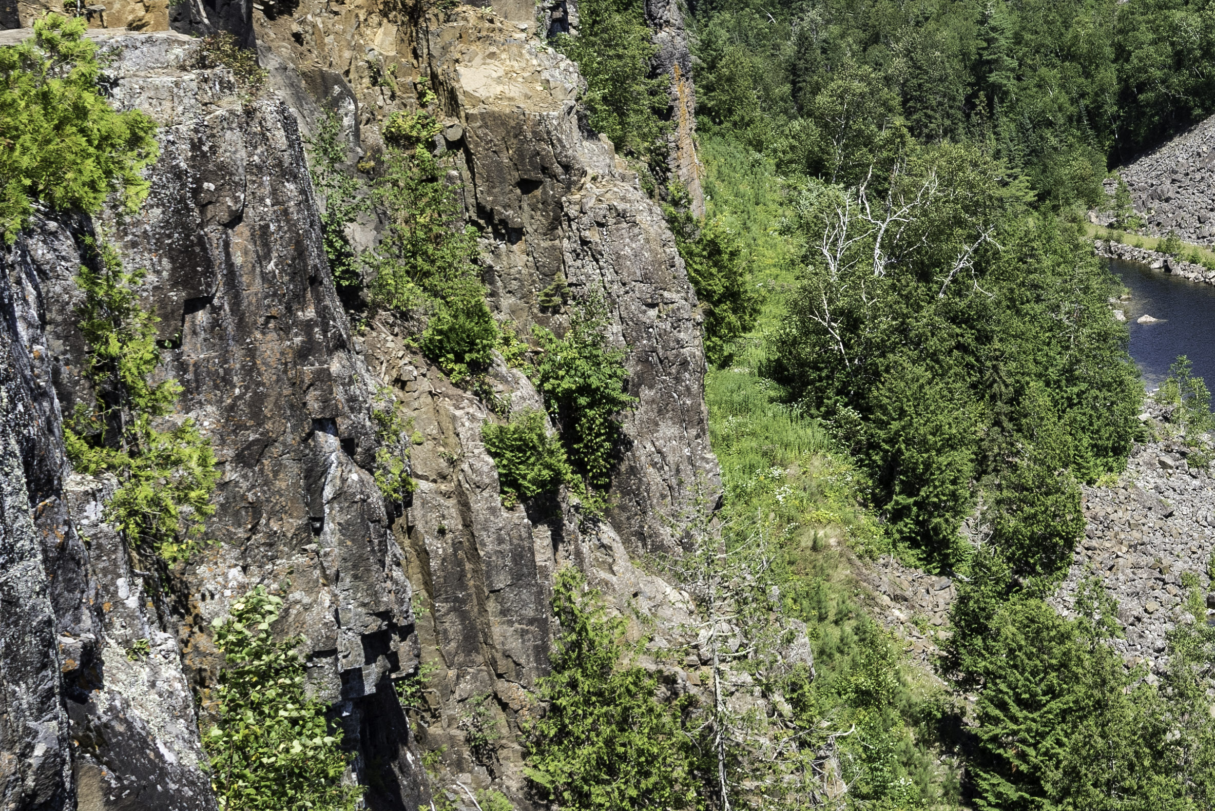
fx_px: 2059
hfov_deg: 30.7
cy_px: 254
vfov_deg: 22.2
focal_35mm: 61
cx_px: 1199
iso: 400
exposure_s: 1/400
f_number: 11
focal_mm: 24
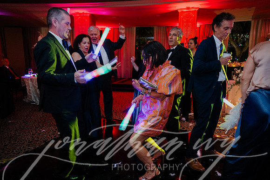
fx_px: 180
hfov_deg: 73.7
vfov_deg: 53.2
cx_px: 135
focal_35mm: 24
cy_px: 90
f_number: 2.8
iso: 2000
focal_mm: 24
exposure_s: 1/40
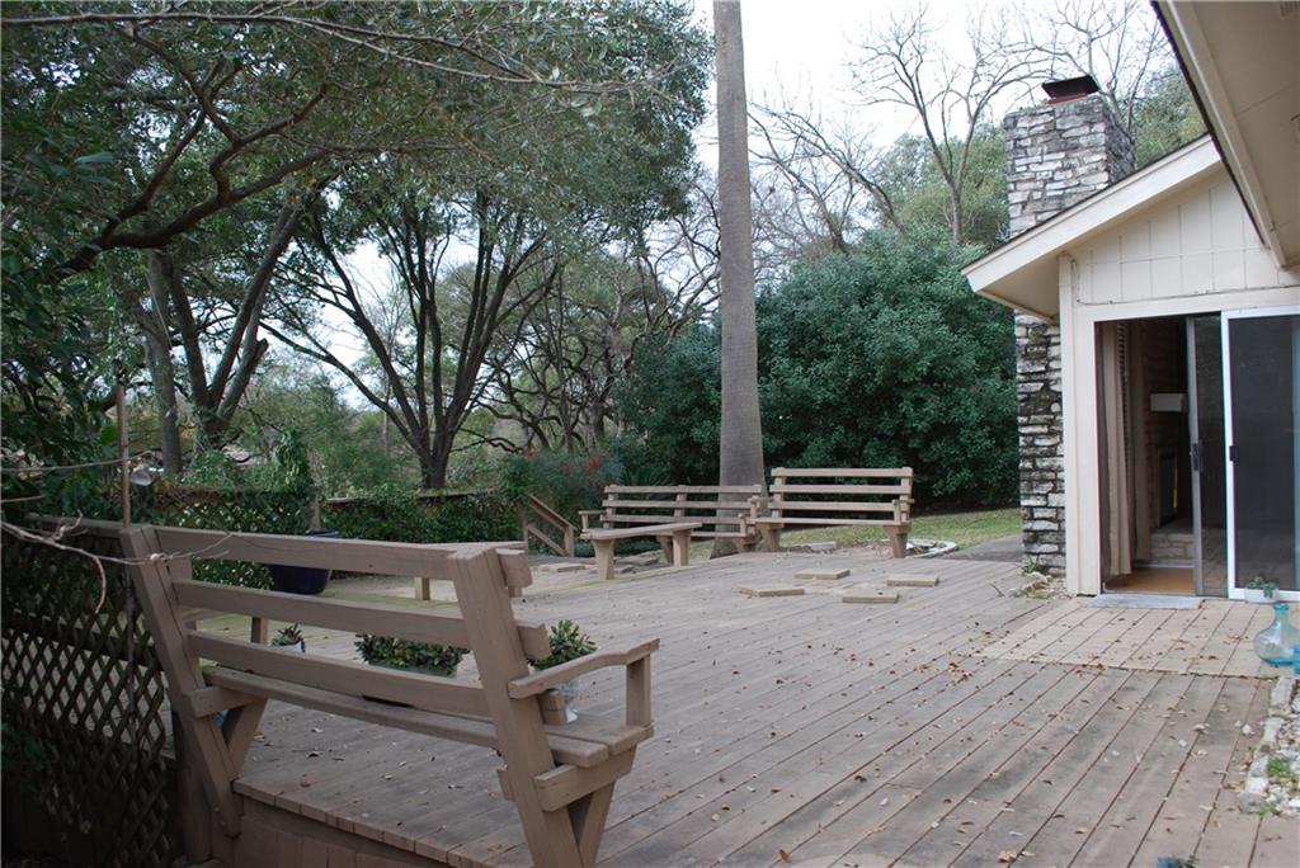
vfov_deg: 48.0
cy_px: 434
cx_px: 650
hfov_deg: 67.4
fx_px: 976
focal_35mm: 27
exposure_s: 1/125
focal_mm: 18
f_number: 5.6
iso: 100
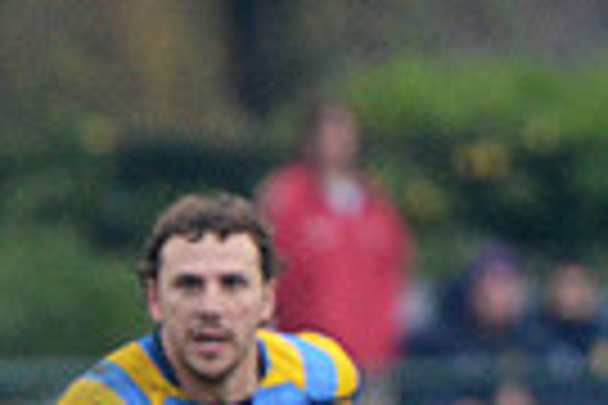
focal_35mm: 860
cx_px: -329
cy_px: 803
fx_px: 14523
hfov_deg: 2.4
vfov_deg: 1.6
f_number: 2.8
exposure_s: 1/500
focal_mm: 200
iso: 2000
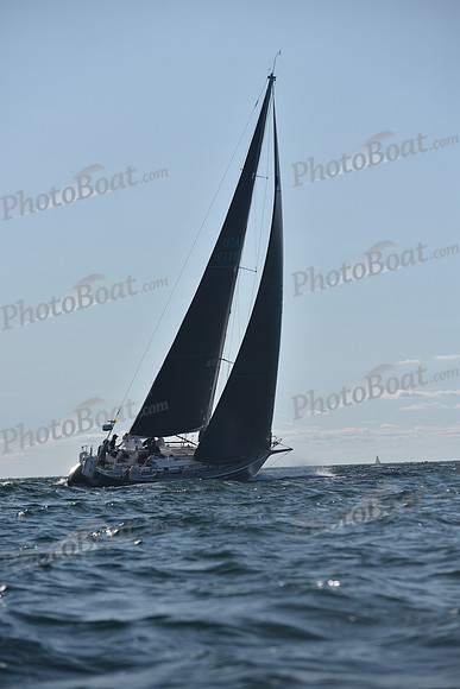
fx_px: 2337
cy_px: 344
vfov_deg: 16.8
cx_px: 230
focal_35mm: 122
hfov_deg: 11.2
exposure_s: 1/2500
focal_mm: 122
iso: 250
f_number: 4.5
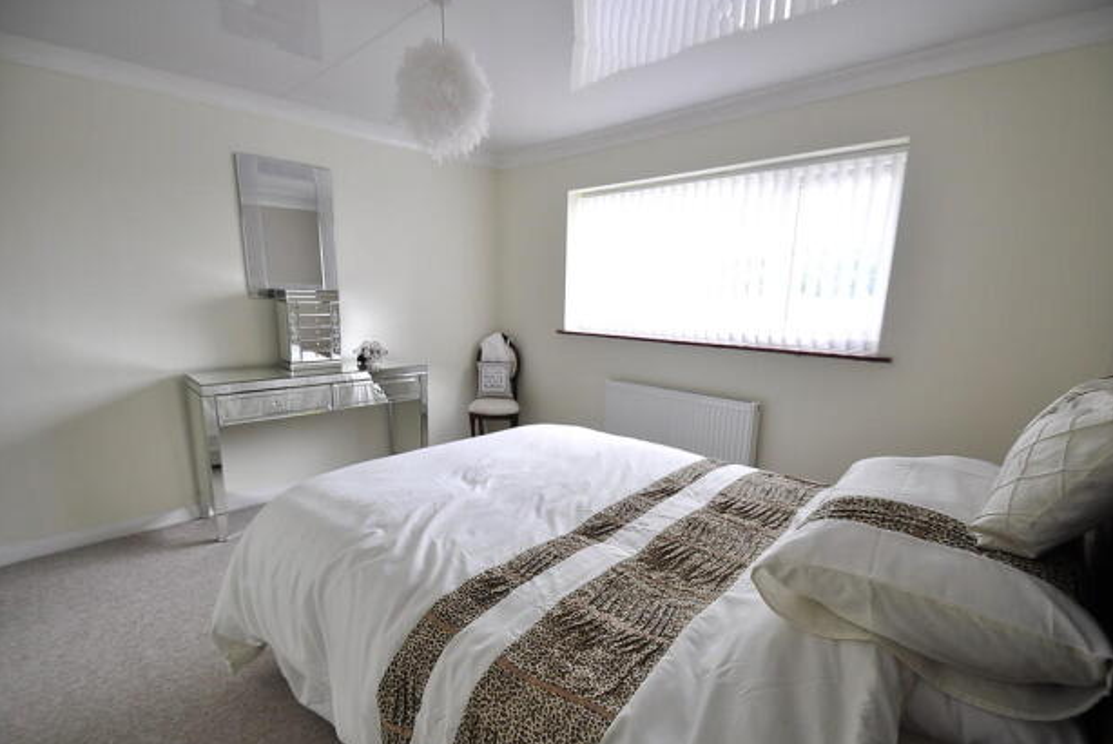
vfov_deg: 73.8
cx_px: 562
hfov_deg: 96.7
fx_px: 495
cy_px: 390
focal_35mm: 16
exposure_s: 1/60
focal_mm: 10
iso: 200
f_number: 4
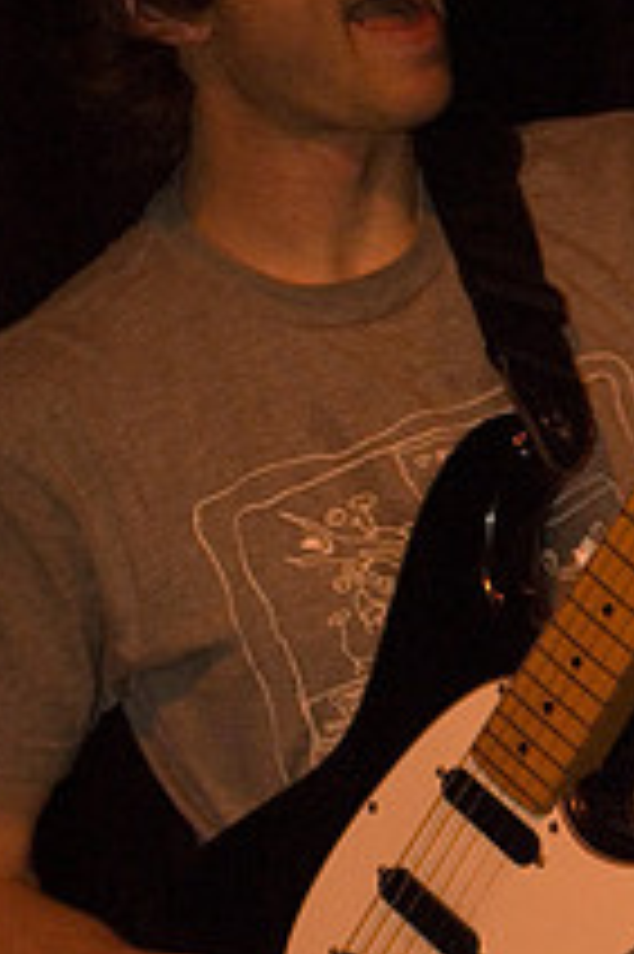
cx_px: 425
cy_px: 459
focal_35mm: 223
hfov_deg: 6.1
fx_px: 5900
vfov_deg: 9.2
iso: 800
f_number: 2.8
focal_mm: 70
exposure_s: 1/40
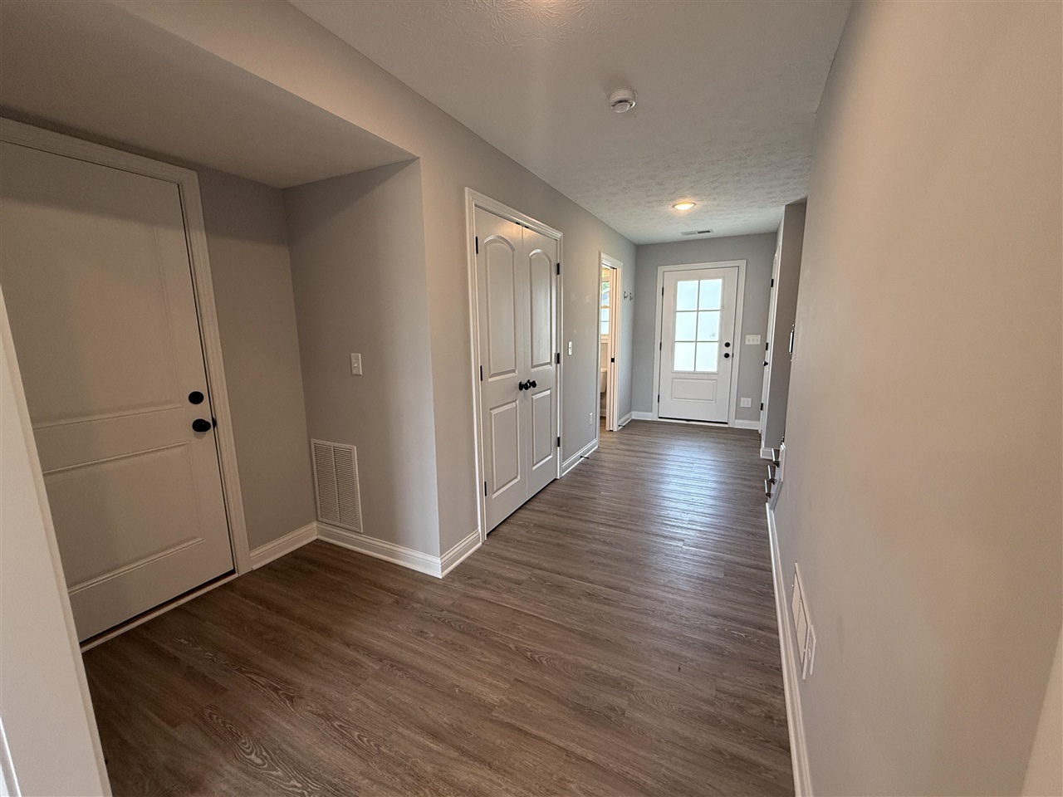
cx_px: 532
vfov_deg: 85.7
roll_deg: +0.1
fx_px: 430
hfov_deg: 102.1
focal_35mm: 14
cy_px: 398
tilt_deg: -8.8
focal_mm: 2.22
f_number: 2.2
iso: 200
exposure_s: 1/120
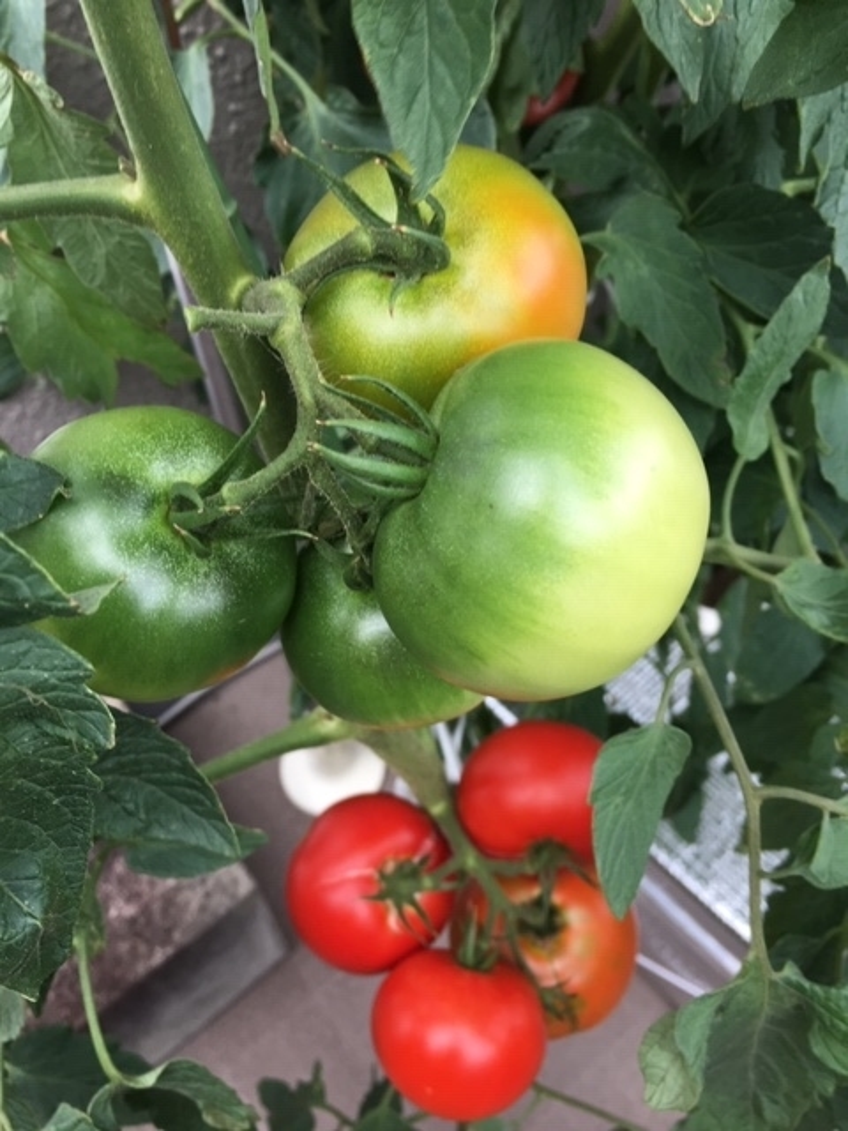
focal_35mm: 29
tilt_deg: -54.7
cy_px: 566
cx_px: 424
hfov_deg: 48.2
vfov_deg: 61.7
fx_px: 947
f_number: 2.2
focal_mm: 4.15
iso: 32
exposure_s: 1/120
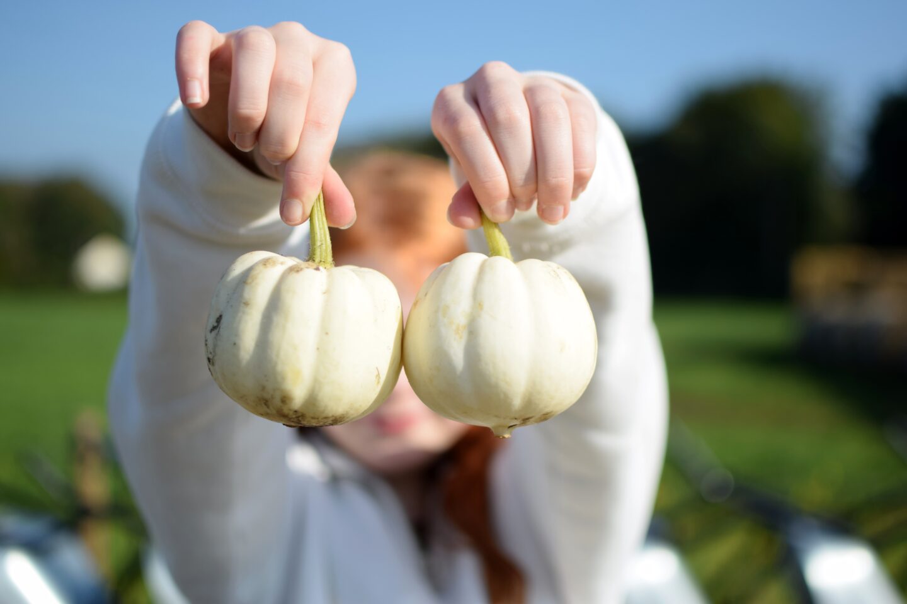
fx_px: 1323
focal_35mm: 52
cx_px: 454
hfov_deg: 37.9
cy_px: 302
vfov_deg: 25.8
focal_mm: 35
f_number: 1.8
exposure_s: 1/4000
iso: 100
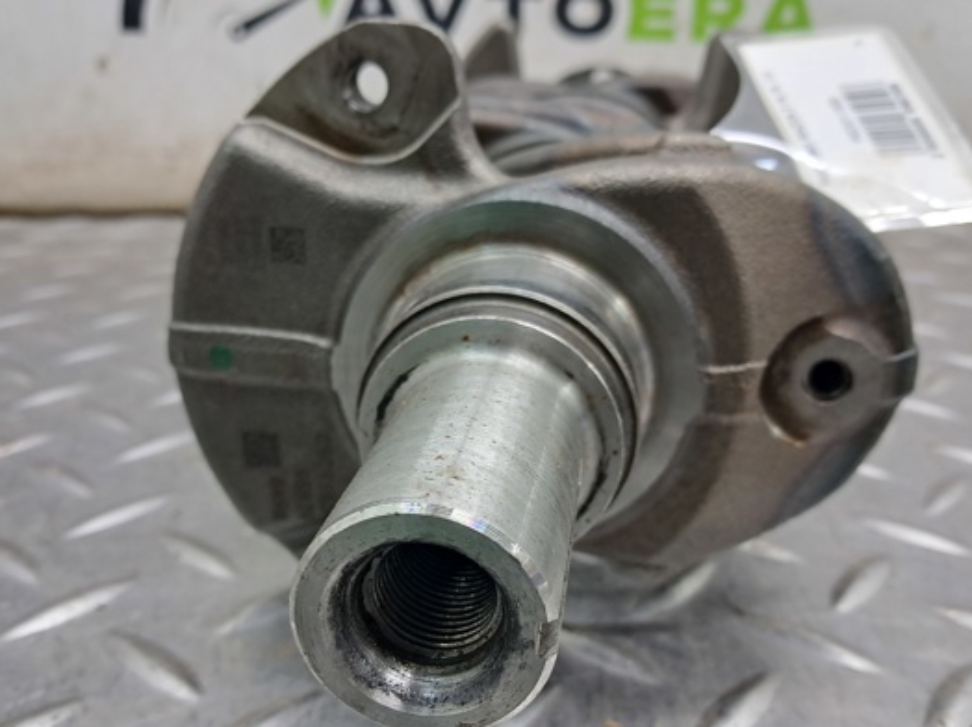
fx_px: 926
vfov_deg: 42.7
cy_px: 437
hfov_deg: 55.4
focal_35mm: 33
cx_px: 492
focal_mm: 4
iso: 125
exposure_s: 1/50
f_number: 1.8
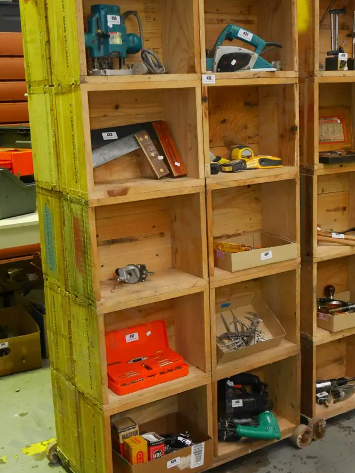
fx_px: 669
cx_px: 192
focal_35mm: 49
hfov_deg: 29.7
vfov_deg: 38.9
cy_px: 223
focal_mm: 20
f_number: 4.6
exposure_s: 1/60
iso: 3200
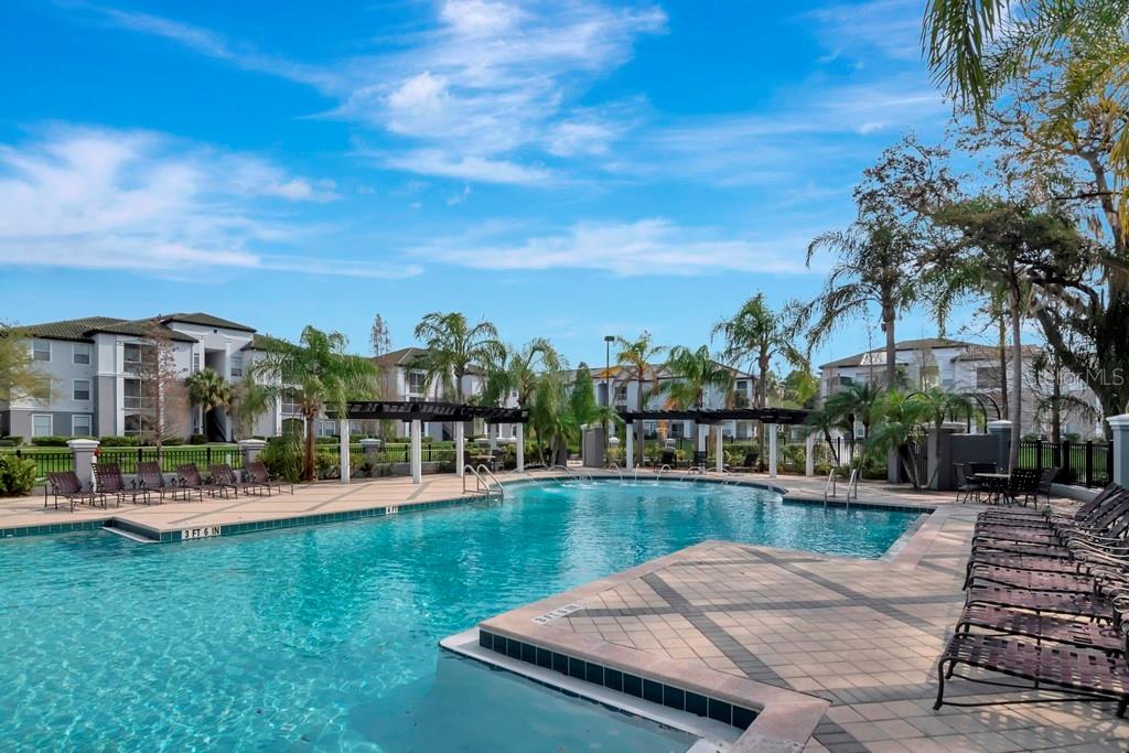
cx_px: 564
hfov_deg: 95.0
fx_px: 517
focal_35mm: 16
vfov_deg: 72.1
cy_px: 376
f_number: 7.1
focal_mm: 11
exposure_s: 1/4000
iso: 1000
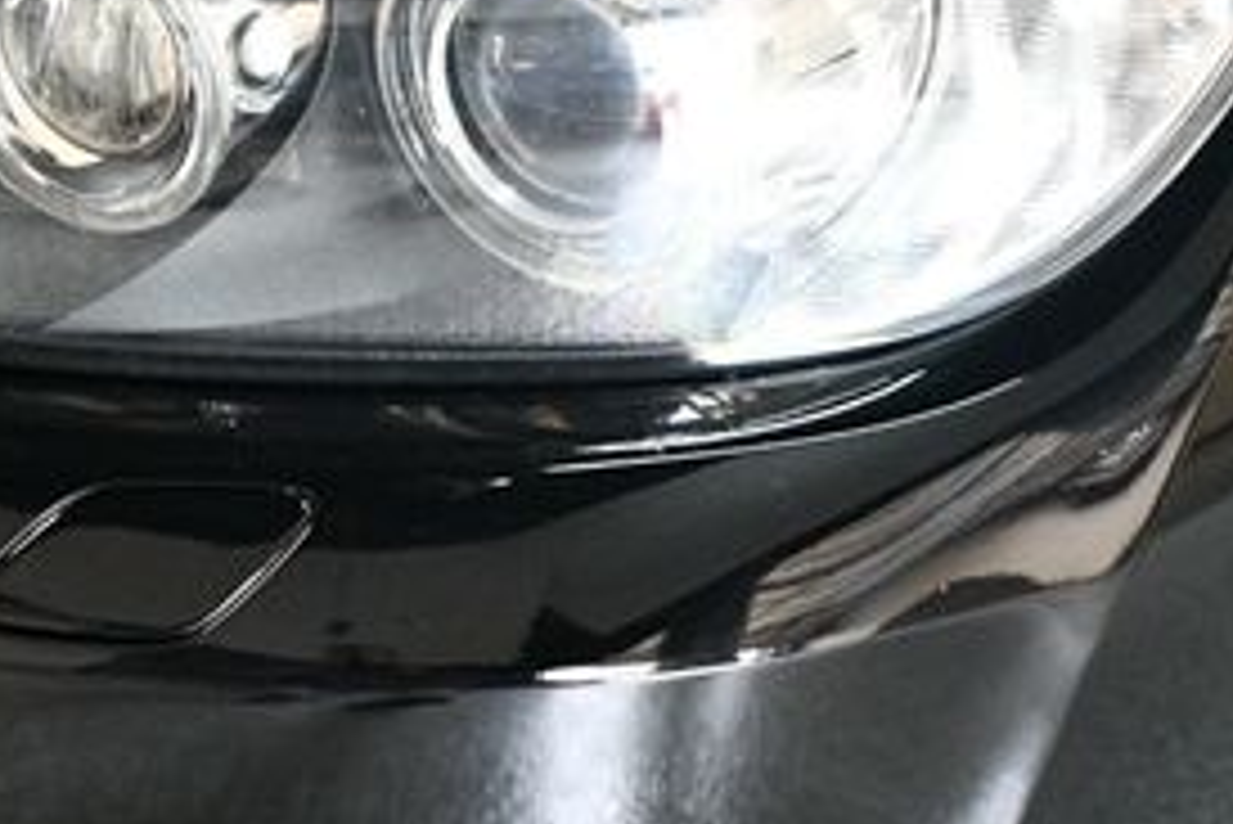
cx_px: 302
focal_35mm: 147
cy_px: 527
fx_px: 5037
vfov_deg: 9.3
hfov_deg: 13.9
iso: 3200
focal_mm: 42
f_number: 4.5
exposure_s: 1/100
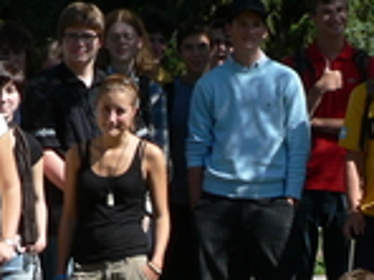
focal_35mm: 223
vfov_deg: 6.7
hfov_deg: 8.8
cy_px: 209
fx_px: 2409
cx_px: 423
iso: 80
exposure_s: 1/500
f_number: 4
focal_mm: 10.4
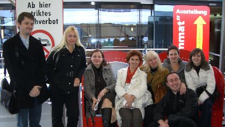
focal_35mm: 42
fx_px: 251
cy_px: 72
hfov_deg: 48.3
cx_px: 114
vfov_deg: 28.4
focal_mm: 6.2
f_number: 2.7
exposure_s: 1/60
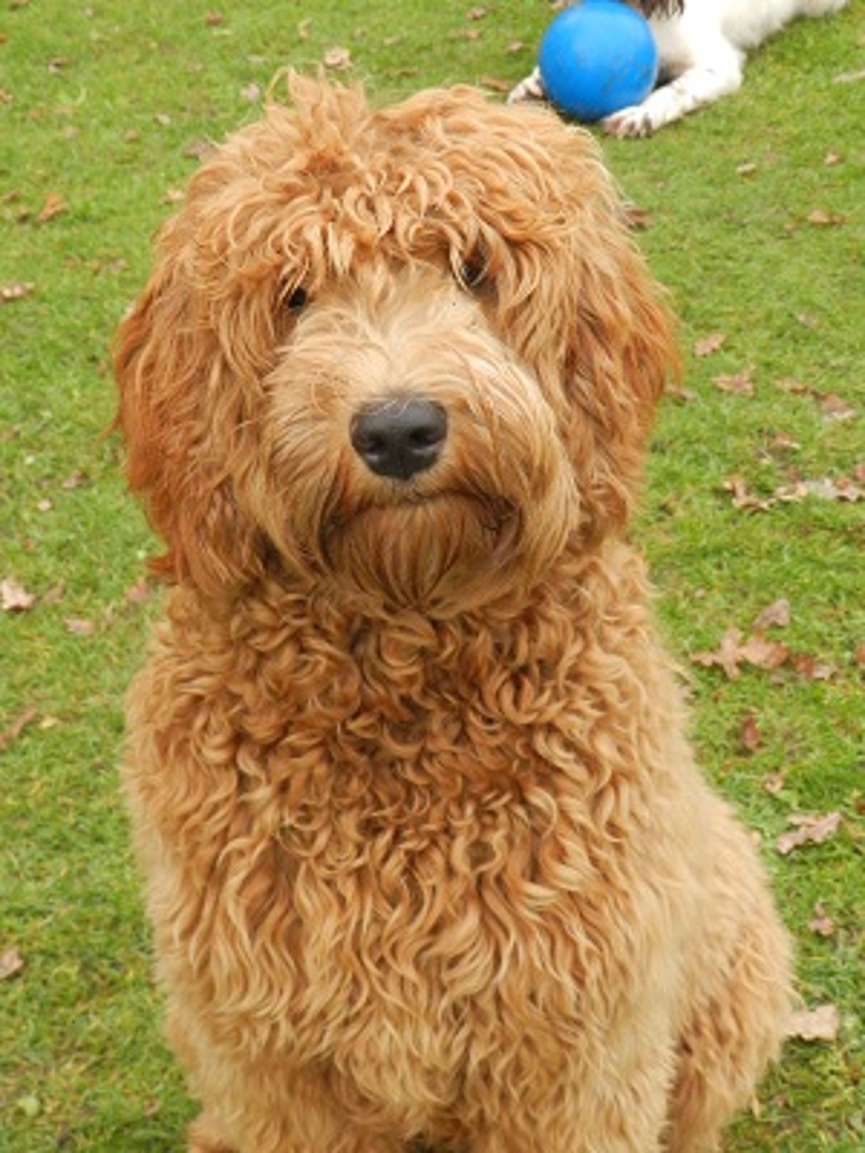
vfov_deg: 25.7
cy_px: 576
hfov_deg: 19.4
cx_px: 432
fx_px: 2532
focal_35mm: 76
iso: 640
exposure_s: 1/100
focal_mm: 13.5
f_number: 4.8
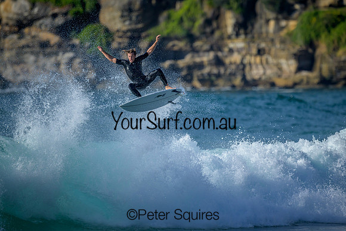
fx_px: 7724
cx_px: 172
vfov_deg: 1.7
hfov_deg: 2.6
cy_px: 115
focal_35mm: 804
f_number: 6.3
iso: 640
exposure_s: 1/4000
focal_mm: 800
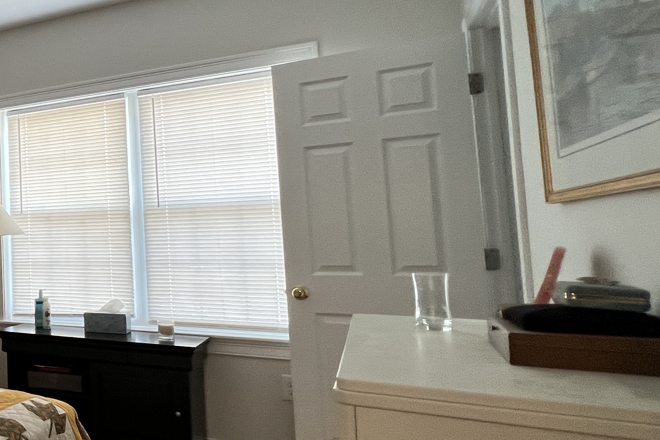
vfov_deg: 41.1
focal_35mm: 32
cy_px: 205
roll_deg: +0.9
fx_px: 587
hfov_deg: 42.2
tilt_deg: +3.0
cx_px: -108
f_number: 1.8
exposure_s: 1/120
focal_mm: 1.57
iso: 200
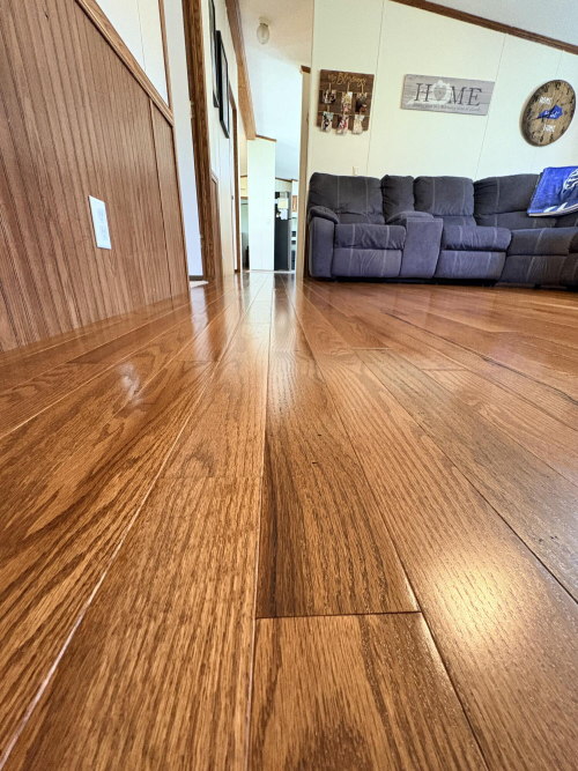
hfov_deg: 85.7
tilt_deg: -20.8
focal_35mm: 14
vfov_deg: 102.1
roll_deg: -2.1
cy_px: 386
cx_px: 289
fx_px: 312
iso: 800
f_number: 2.2
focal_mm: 2.22
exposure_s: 1/60
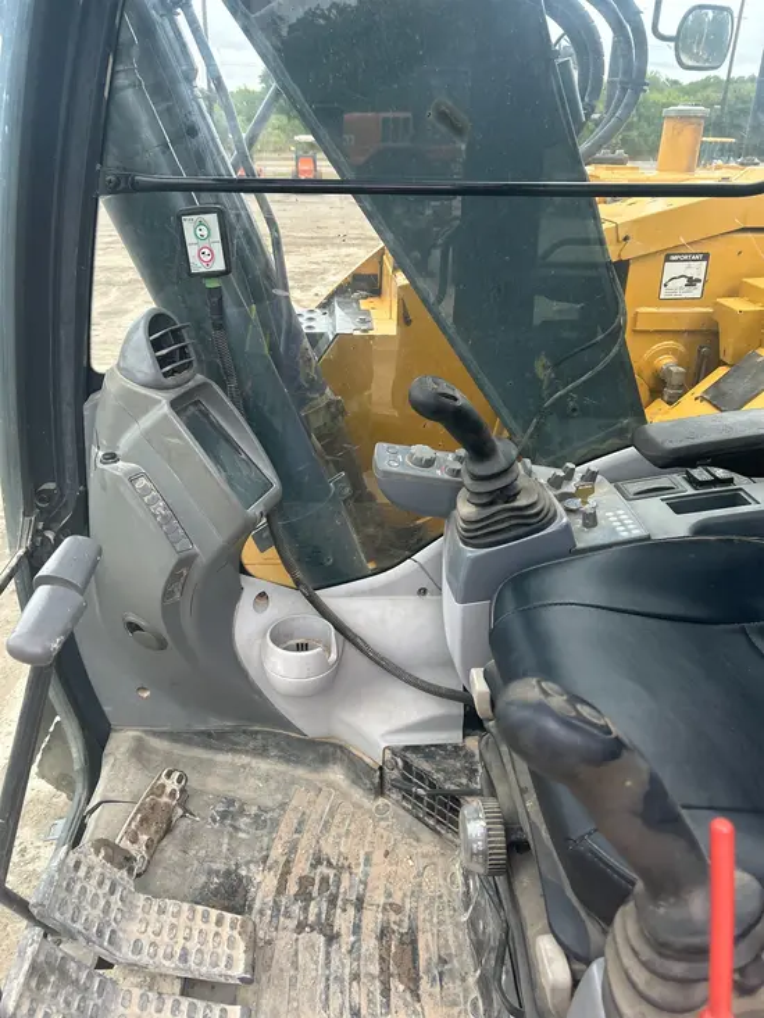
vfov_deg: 67.3
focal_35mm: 26
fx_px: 765
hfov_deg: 53.1
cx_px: 382
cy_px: 509
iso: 125
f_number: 1.5
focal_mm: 5.7
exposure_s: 1/104
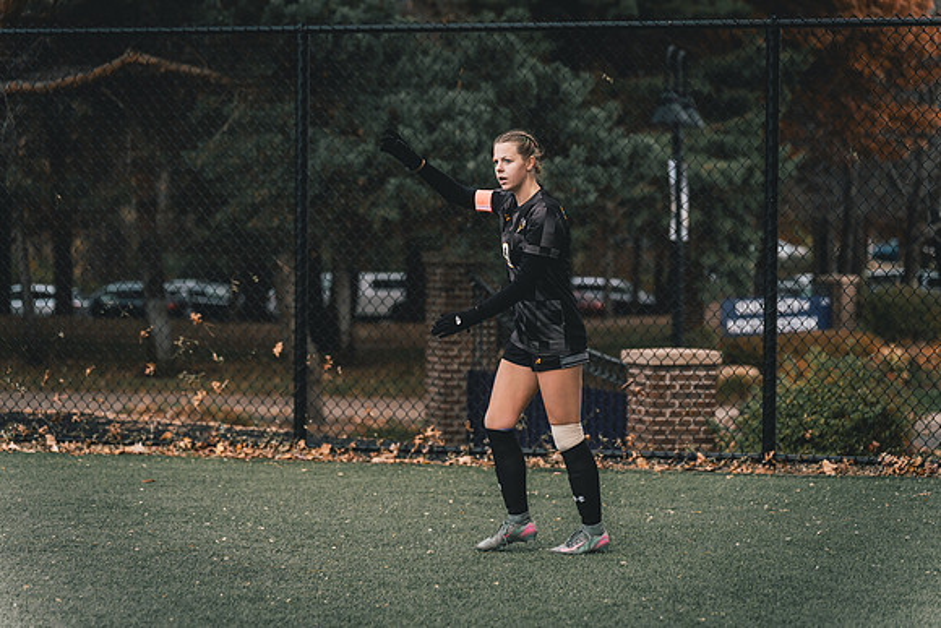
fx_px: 2737
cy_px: 314
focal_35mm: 105
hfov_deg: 19.5
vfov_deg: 13.1
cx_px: 470
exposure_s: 1/1000
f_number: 2.8
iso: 400
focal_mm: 101
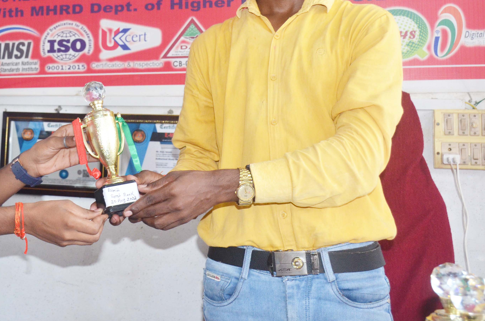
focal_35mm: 62
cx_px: 134
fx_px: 832
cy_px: 52
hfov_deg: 32.0
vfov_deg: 21.5
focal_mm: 23
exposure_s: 1/60
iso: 800
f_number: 5
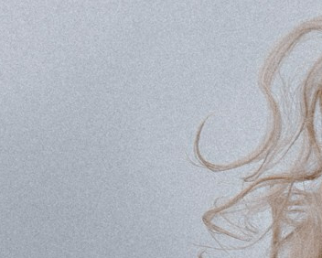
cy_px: 705
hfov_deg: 5.9
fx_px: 2975
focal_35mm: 312
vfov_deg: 4.8
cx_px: 863
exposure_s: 1/250
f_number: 5.6
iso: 160
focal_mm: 35
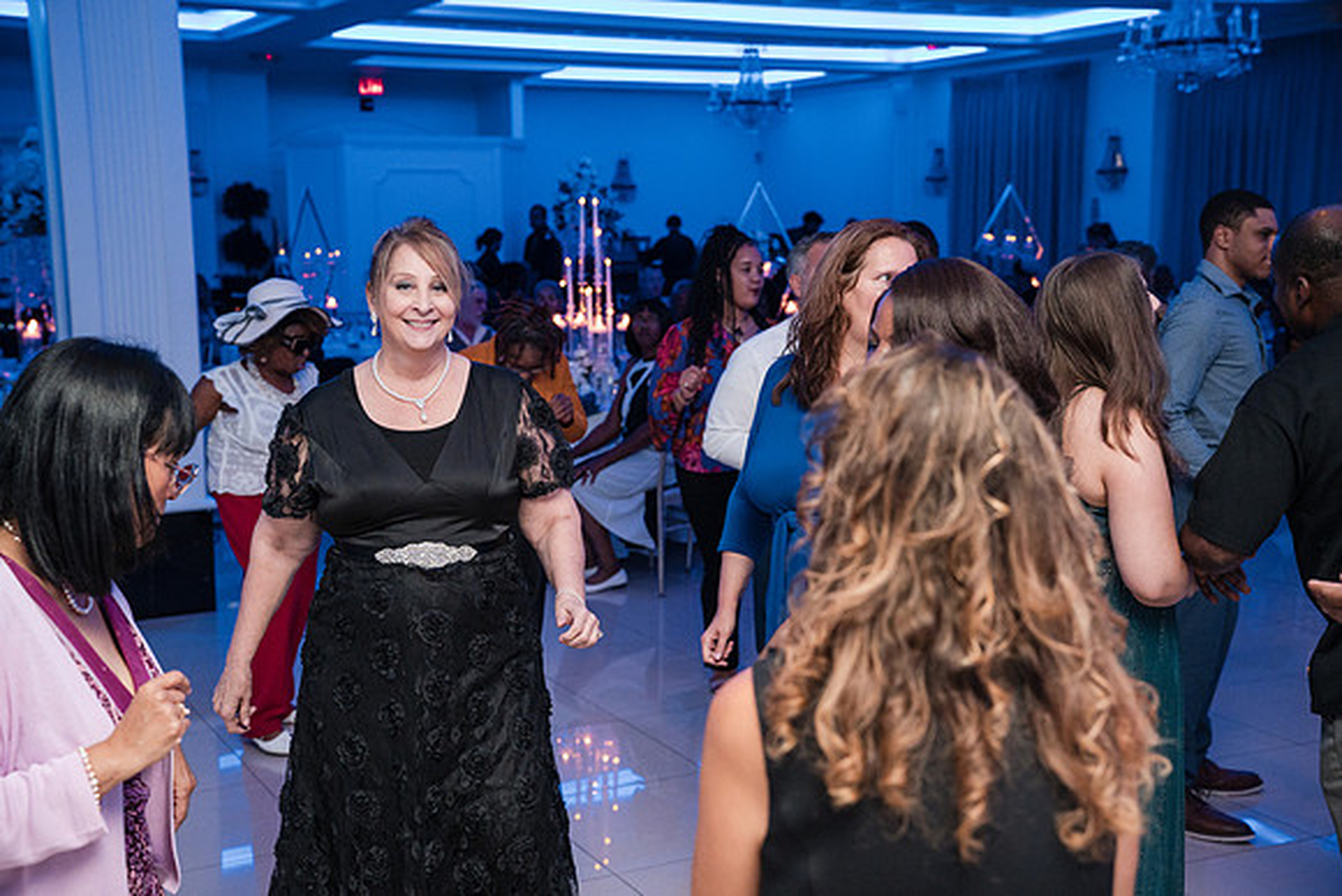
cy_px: 448
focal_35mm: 46
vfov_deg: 29.3
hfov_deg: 42.7
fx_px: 1715
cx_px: 671
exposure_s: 1/250
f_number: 4
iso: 5000
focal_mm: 46
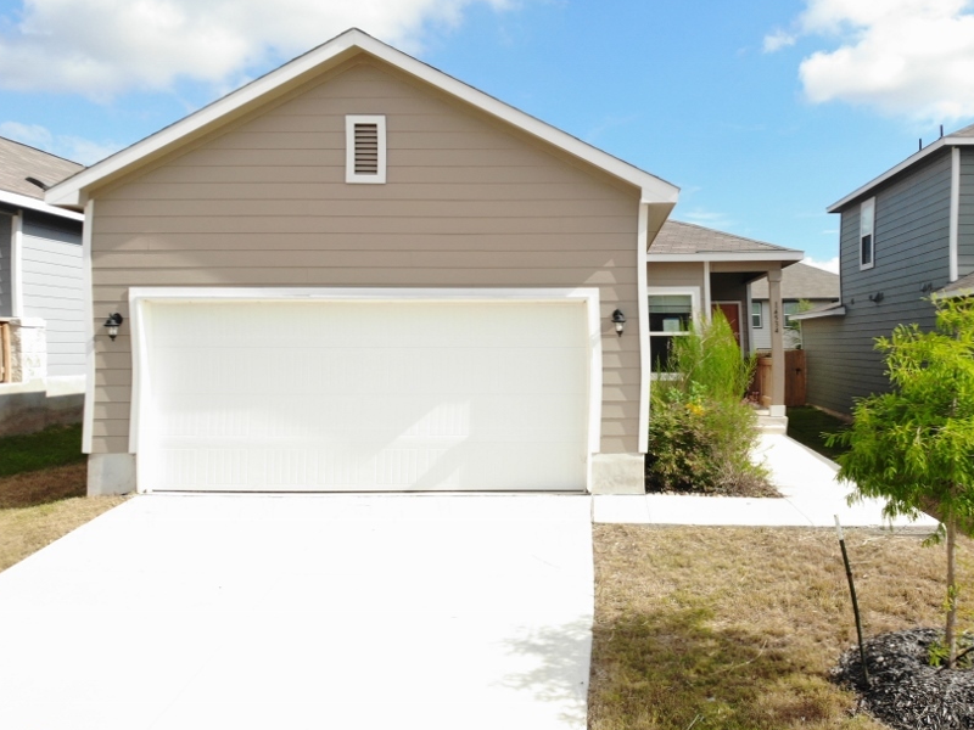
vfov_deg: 46.8
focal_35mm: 30
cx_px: 571
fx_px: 844
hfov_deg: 59.6
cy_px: 336
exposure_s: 1/682
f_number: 2.8
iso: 100
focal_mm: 4.5
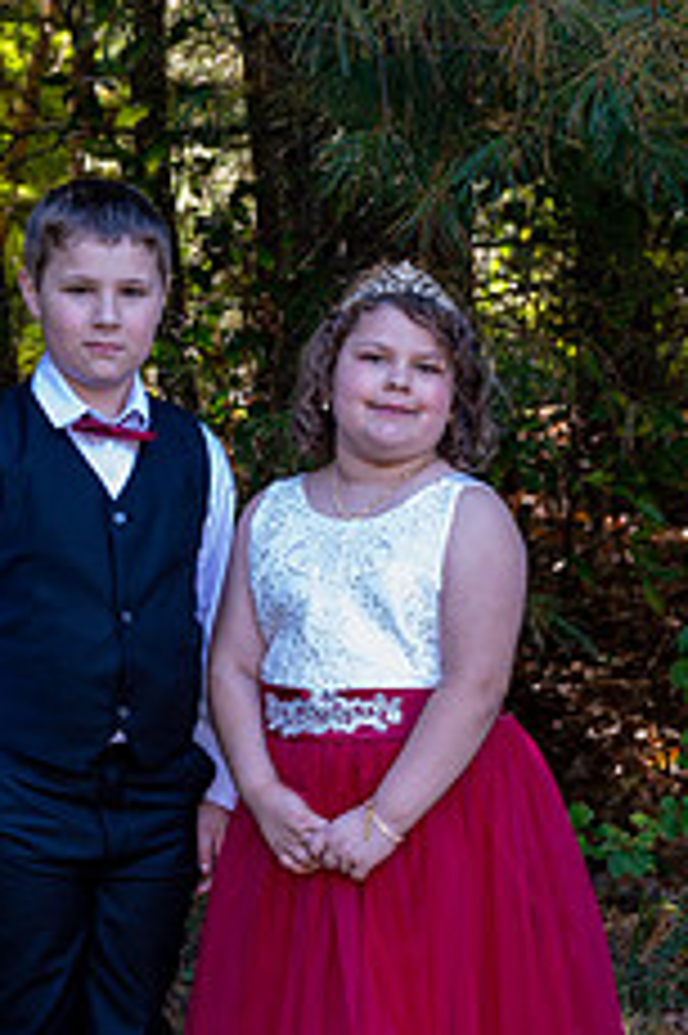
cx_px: 344
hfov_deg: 11.1
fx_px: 3531
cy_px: 792
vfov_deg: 16.6
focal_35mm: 123
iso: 720
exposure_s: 1/60
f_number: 6
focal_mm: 63
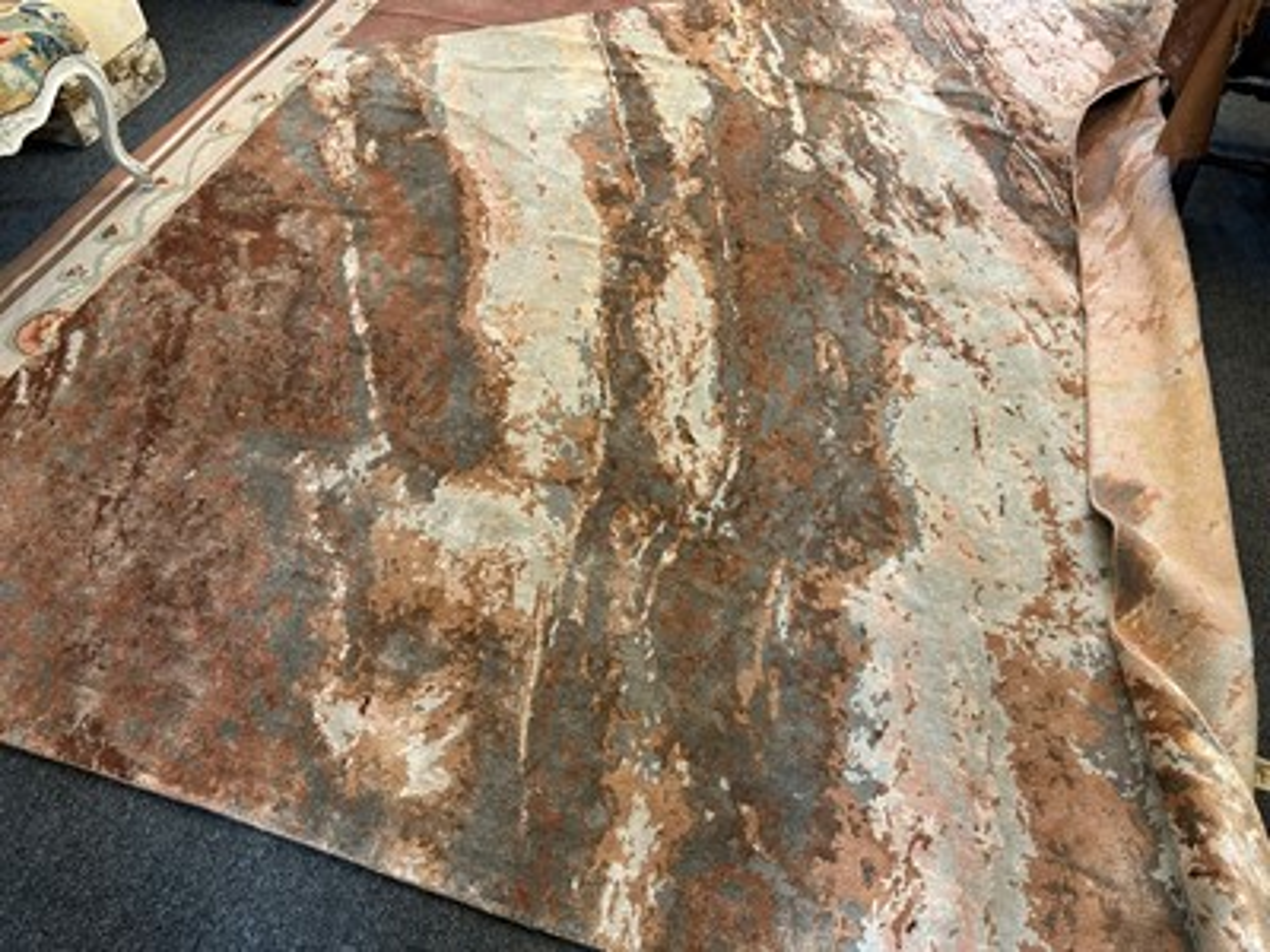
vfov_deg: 53.1
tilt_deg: -50.6
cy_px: 476
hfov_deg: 67.3
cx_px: 635
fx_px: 954
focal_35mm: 26
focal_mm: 5.7
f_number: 1.5
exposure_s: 1/50
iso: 250
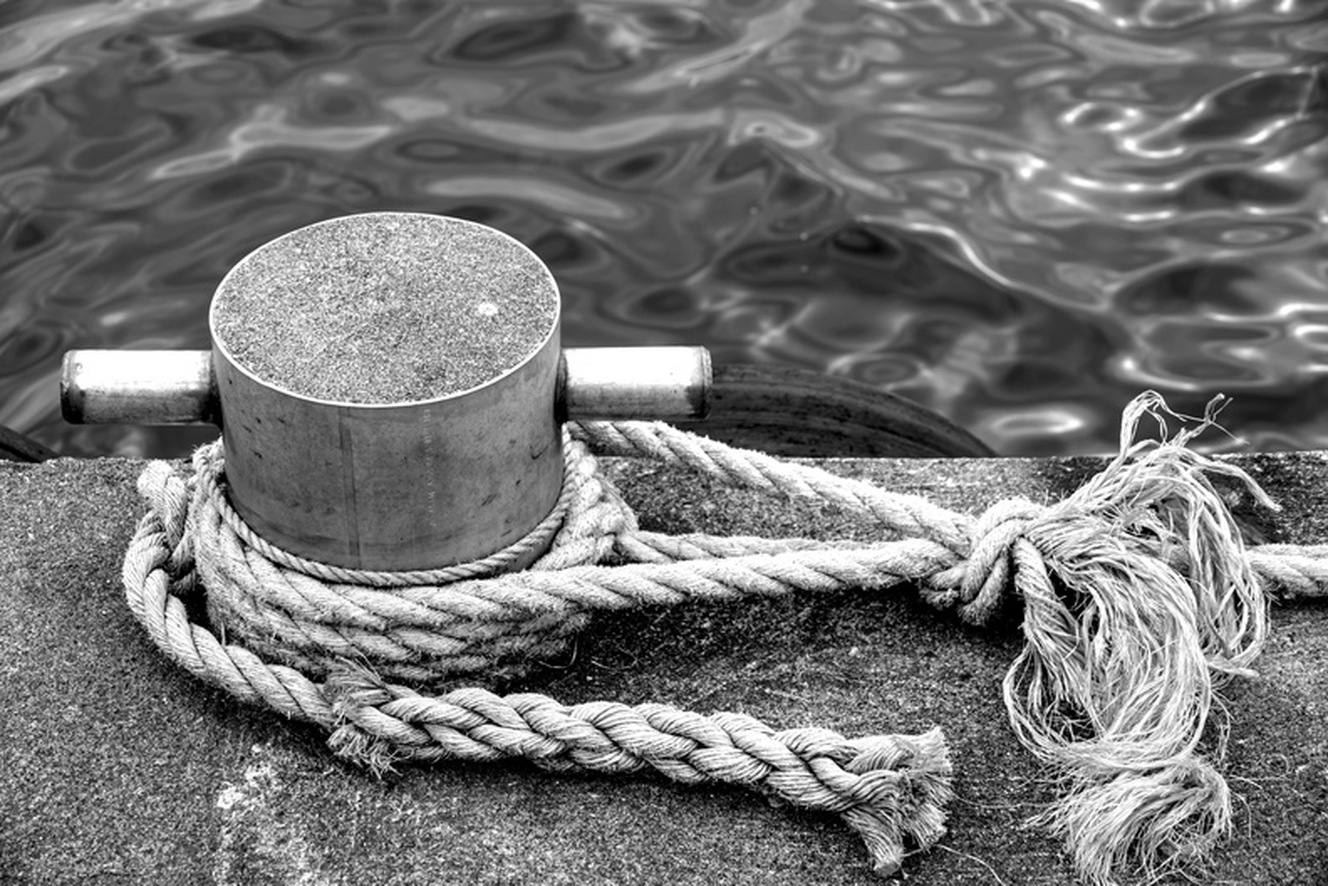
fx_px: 2268
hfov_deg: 32.6
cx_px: 664
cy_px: 443
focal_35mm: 62
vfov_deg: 22.1
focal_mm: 41
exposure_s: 1/200
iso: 100
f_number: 5
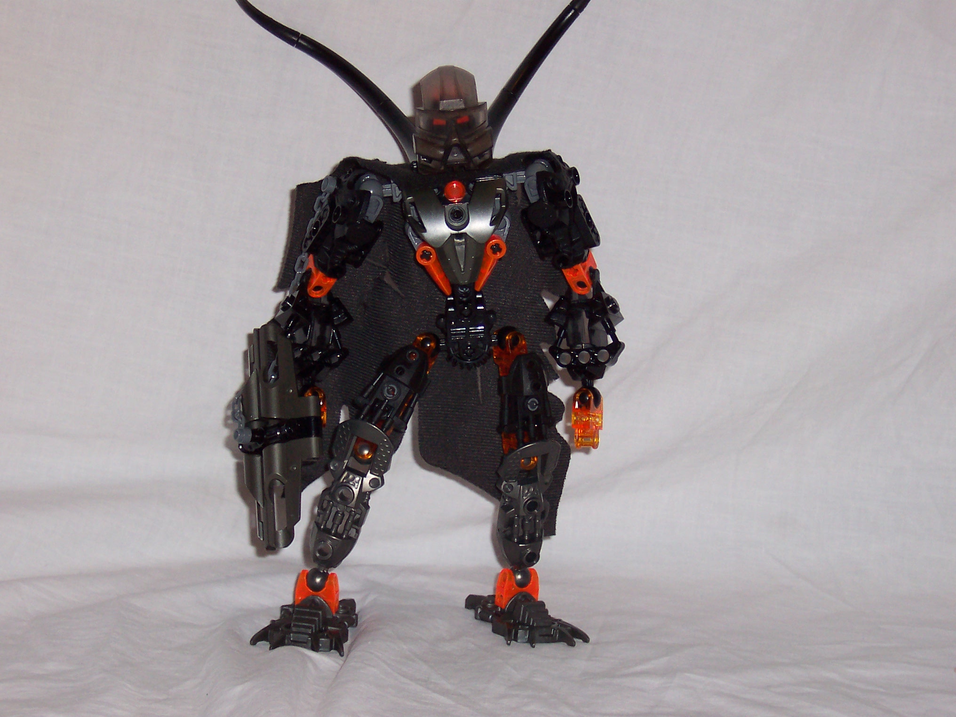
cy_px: 358
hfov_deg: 20.0
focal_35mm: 98
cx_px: 478
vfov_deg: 15.1
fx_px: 2706
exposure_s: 1/90
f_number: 4
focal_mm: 15.2
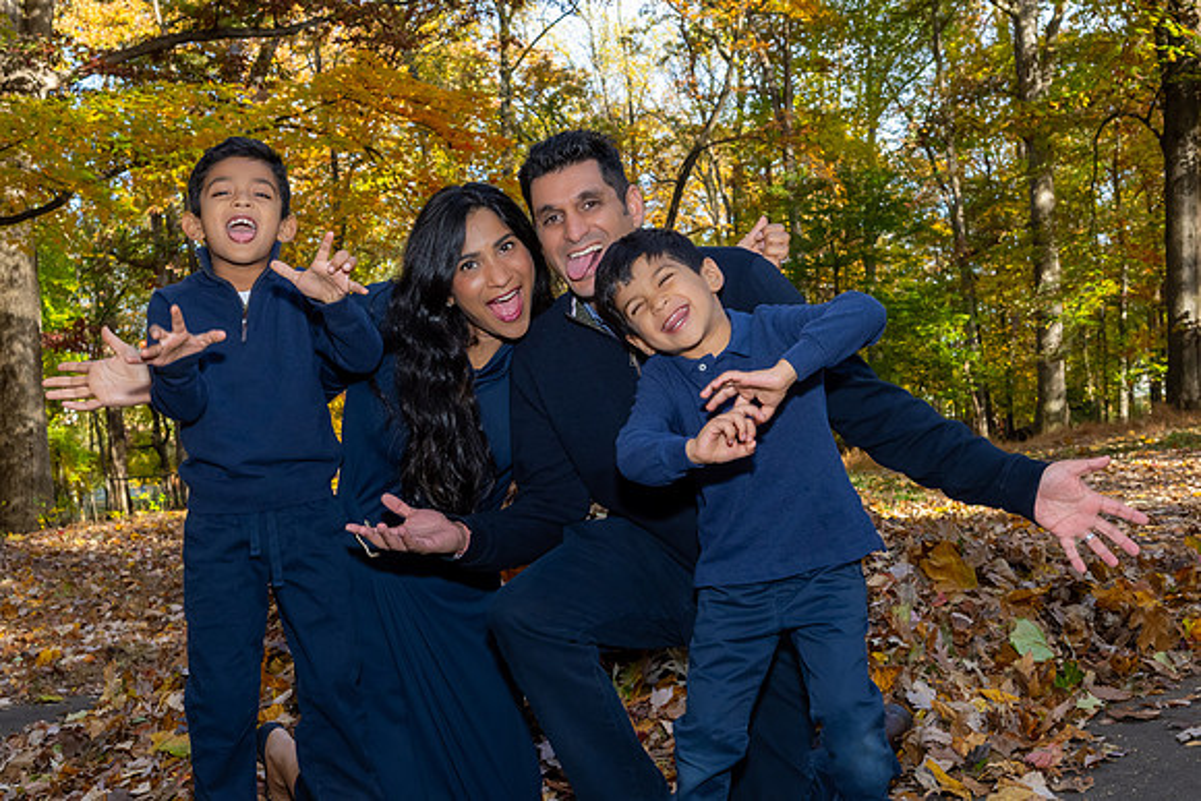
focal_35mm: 47
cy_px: 396
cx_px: 600
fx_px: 1553
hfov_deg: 42.3
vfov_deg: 28.9
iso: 800
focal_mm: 31
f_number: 8
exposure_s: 1/250
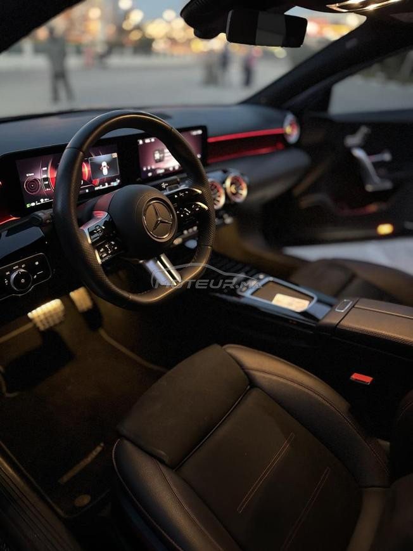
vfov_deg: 71.6
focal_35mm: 24
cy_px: 276
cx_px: 206
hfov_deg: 56.8
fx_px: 382
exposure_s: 1/25
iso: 1600
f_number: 1.78
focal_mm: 6.76
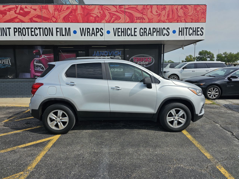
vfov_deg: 58.9
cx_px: 120
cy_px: 90
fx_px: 159
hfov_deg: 73.9
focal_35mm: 23
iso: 10
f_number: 1.7
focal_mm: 6.3
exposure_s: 1/970
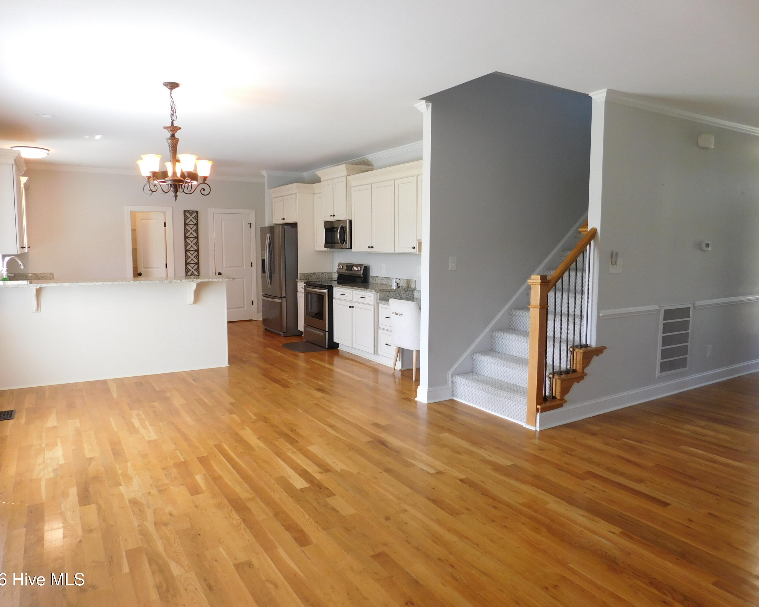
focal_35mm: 24
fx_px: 539
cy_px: 303
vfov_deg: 58.8
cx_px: 361
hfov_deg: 70.2
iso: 125
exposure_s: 1/40
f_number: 3
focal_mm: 4
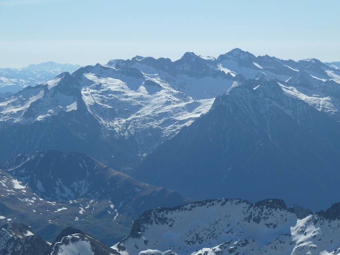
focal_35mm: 119
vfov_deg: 12.5
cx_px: 170
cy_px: 128
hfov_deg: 16.5
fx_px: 1169
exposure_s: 1/800
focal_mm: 19.5
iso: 80
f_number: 5.6
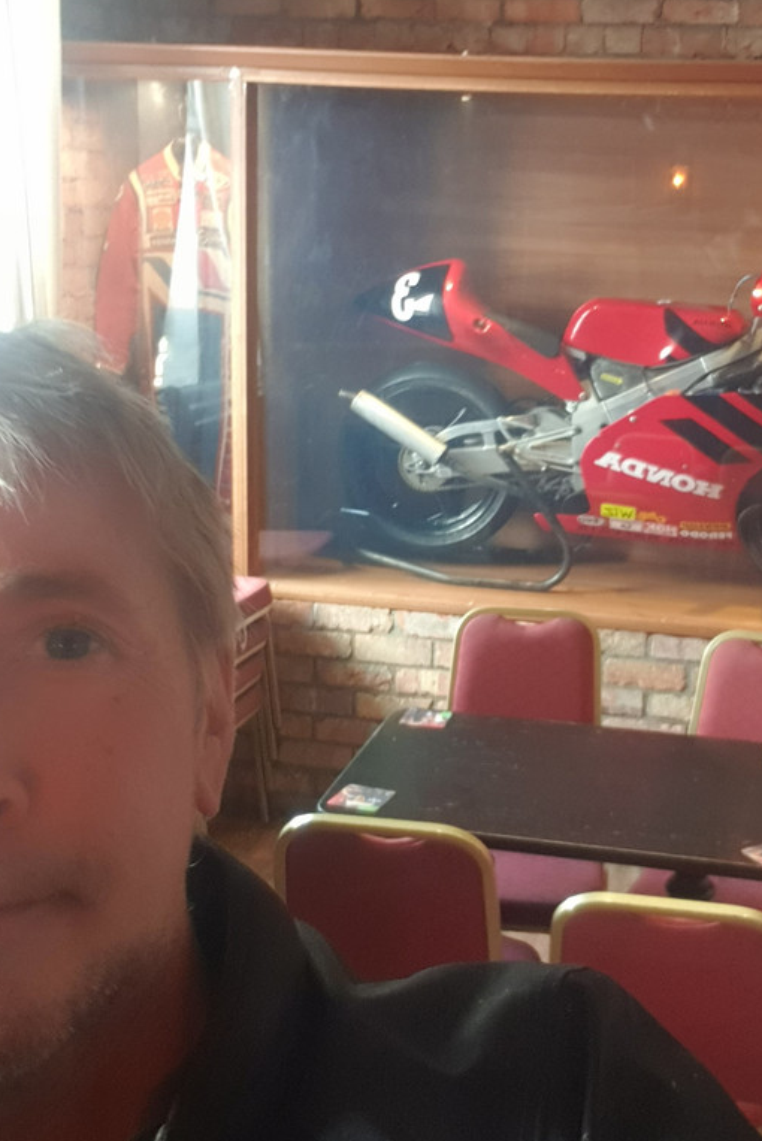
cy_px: 554
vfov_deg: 43.6
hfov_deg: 29.7
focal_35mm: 45
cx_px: 501
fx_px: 1427
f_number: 1.7
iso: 200
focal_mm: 2.92
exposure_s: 1/33
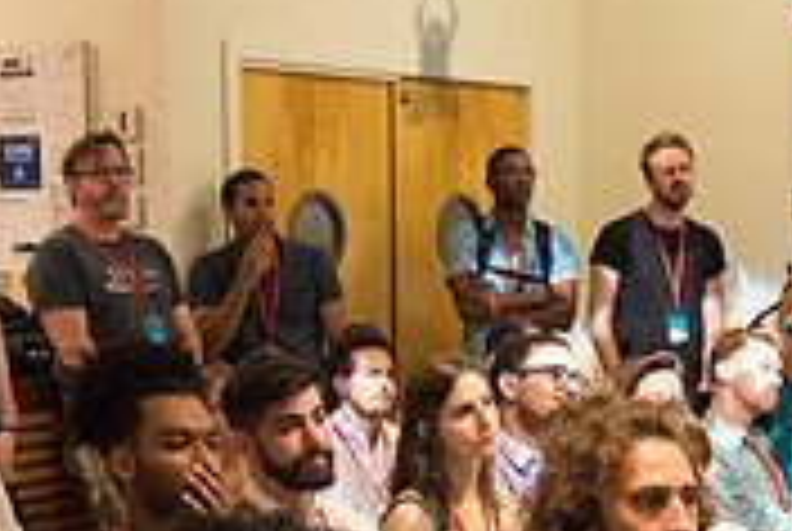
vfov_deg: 17.1
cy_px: 479
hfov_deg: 25.6
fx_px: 1741
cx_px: 432
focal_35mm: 79
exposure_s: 1/100
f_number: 4
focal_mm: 24
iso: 3200
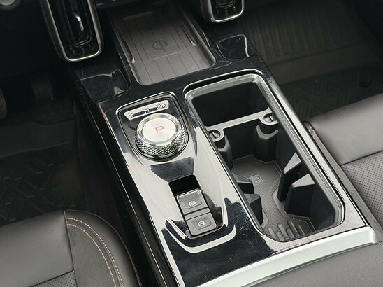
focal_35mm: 48
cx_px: 192
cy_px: 144
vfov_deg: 30.2
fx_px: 531
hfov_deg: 39.7
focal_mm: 6.76
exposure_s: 1/90
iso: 100
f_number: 1.78
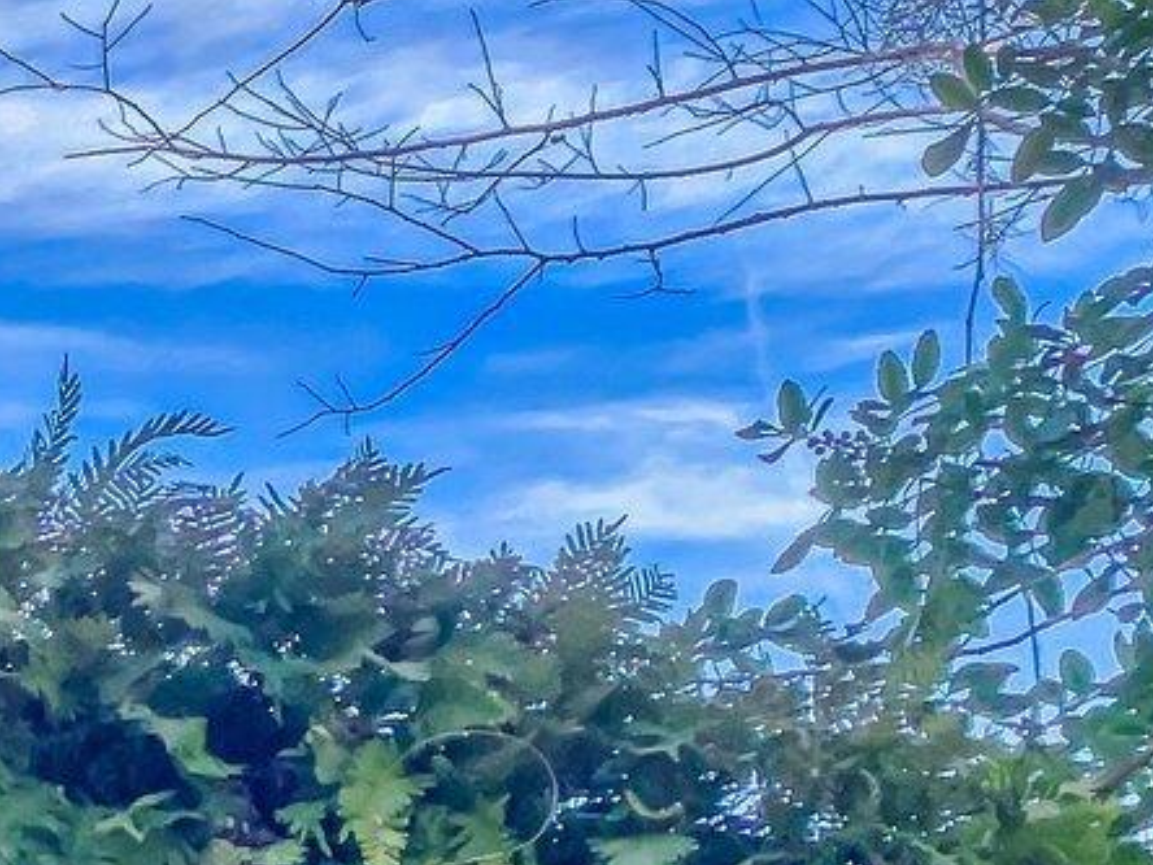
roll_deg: -0.5
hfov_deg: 7.9
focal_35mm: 240
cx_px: -1187
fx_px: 7994
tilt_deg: +9.4
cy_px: 1452
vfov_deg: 6.1
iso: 32
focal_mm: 6
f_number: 2
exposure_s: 1/1089
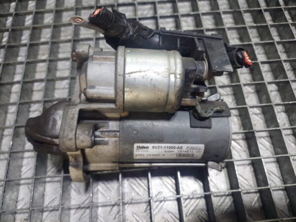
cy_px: 111
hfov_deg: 69.4
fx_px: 214
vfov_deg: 54.9
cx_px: 148
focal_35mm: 25
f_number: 1.8
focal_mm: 5.23
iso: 125
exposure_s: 1/50
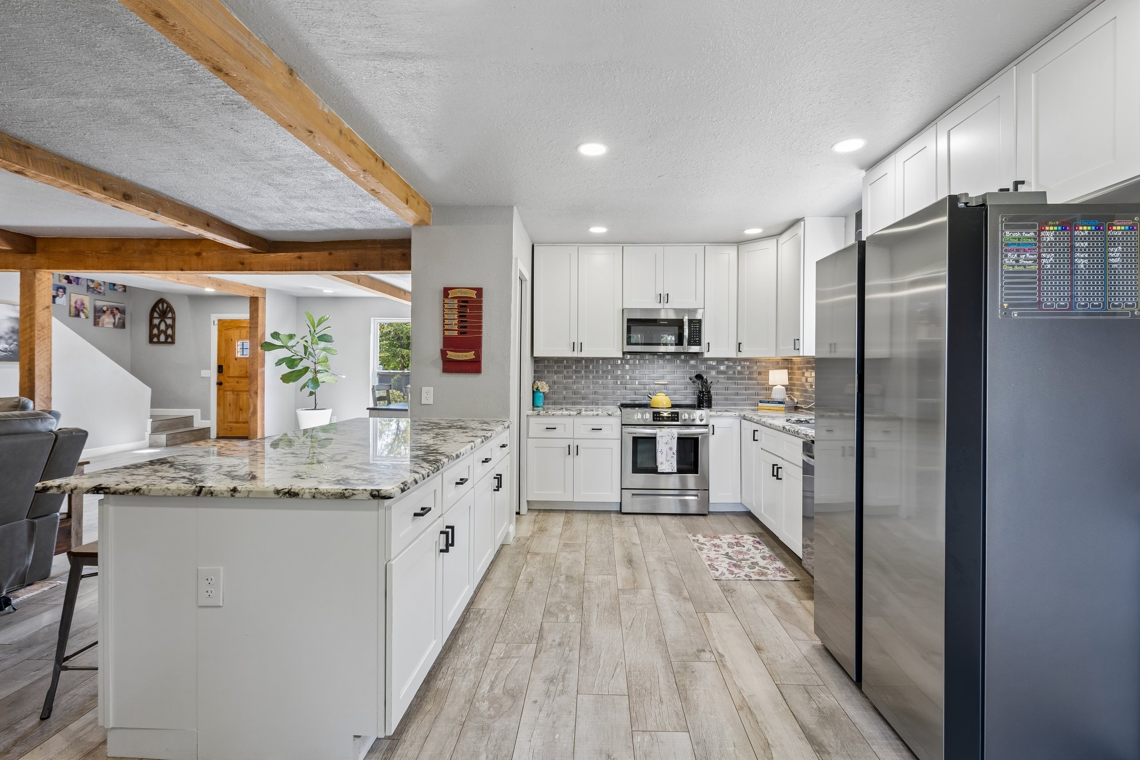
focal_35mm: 16
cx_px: 570
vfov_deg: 73.7
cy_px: 380
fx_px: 507
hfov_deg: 96.7
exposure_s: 1/13
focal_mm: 16
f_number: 8
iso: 200
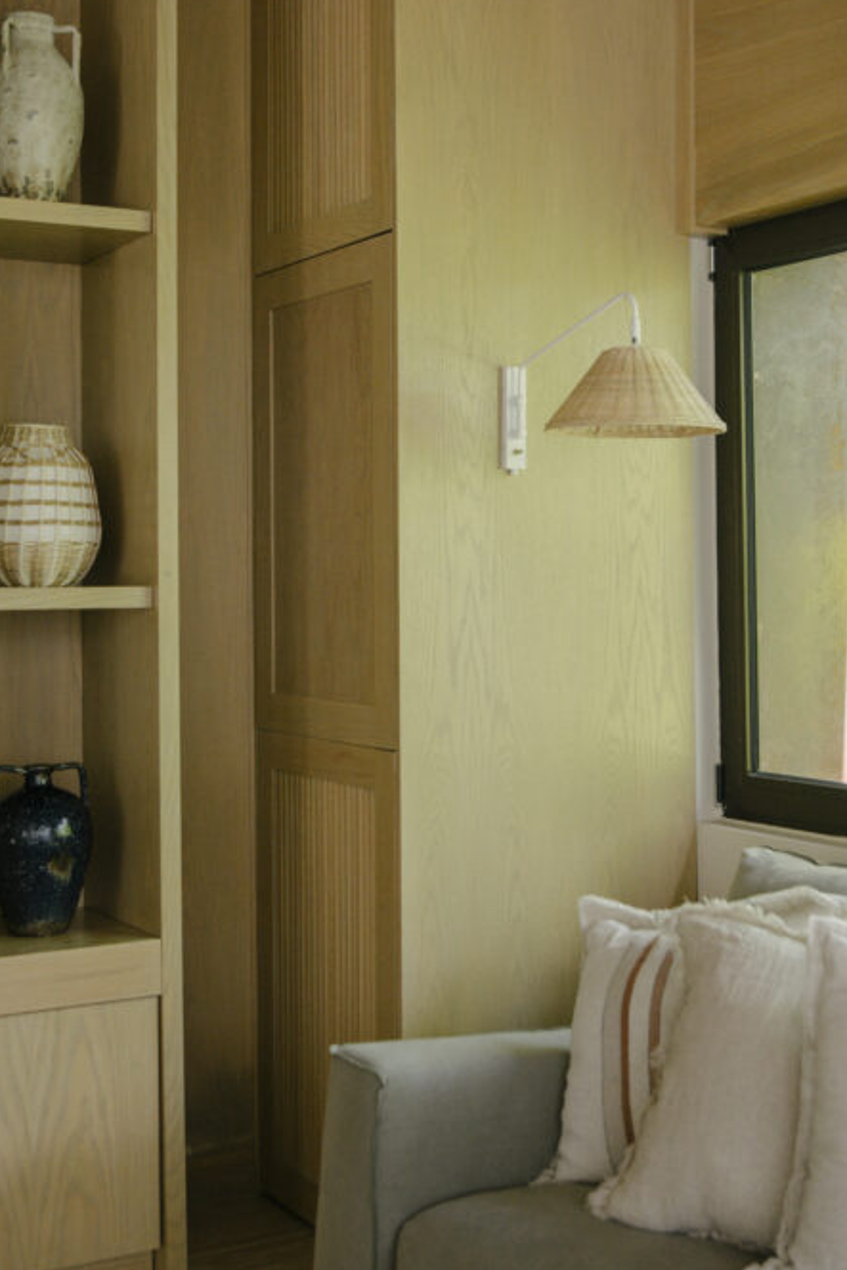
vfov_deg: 36.7
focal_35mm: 54
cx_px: 477
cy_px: 493
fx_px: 1905
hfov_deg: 25.1
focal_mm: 35
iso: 500
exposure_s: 1/640
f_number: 2.8
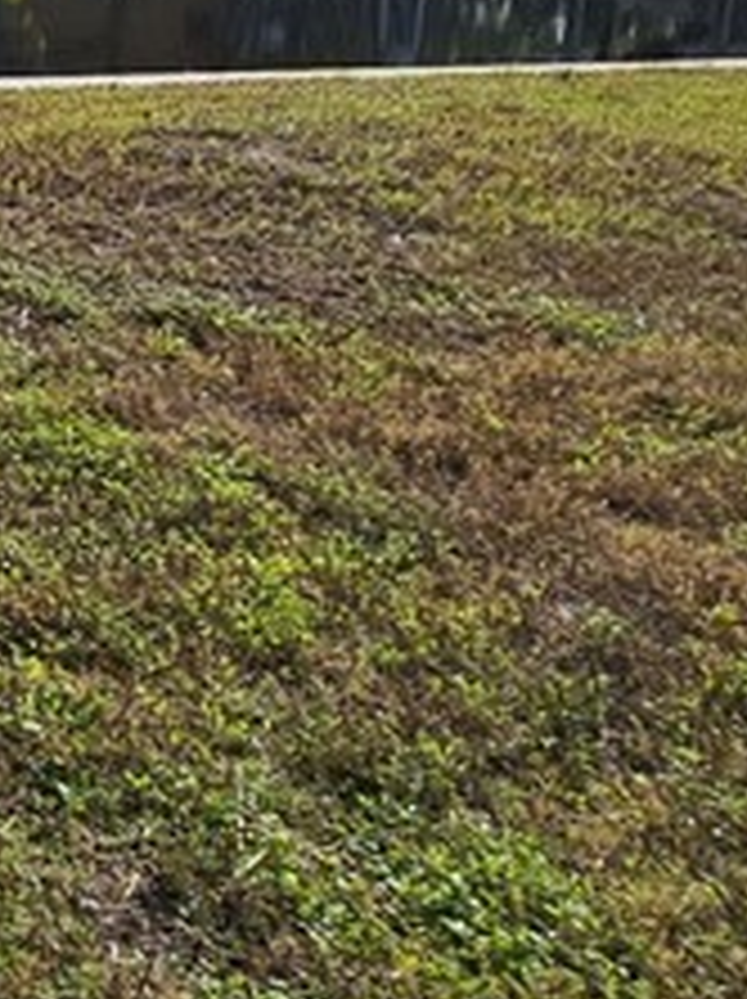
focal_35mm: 60
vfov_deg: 29.4
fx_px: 1730
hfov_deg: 15.7
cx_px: -950
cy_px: -68
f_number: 2.2
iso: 50
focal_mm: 2.2
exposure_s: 1/5285
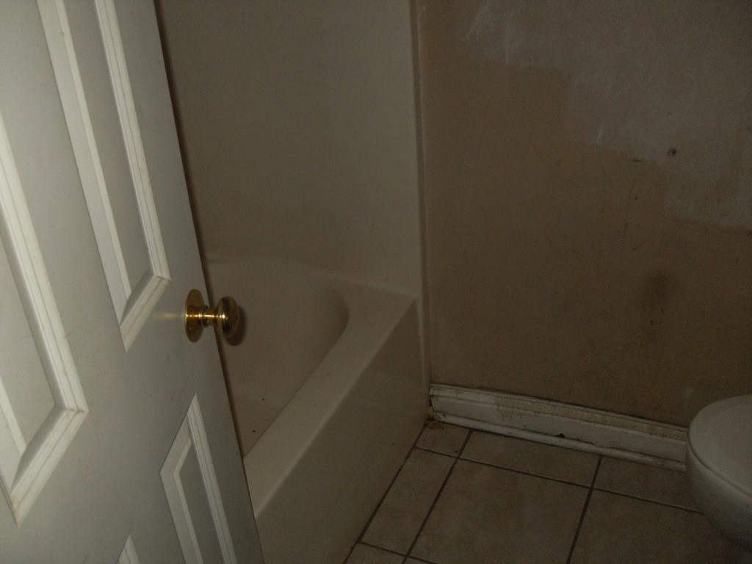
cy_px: 282
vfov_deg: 38.7
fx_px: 804
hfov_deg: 50.1
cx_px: 376
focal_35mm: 37
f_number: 2.8
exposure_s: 1/45
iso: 100
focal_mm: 6.3
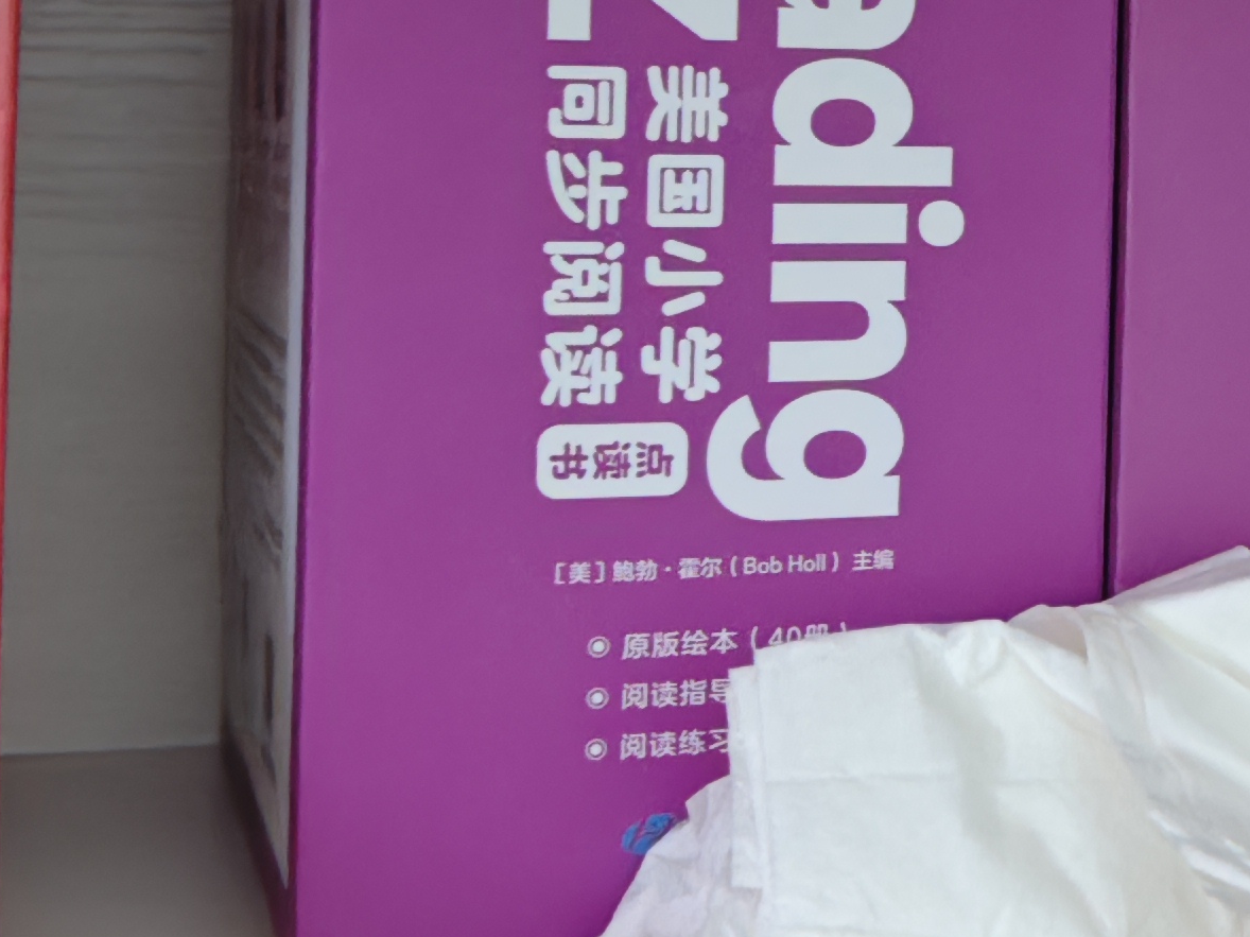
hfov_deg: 23.1
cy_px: 51
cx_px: 1344
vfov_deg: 18.1
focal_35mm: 80
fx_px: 2888
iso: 2500
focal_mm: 6.55
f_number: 1.6
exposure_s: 1/255
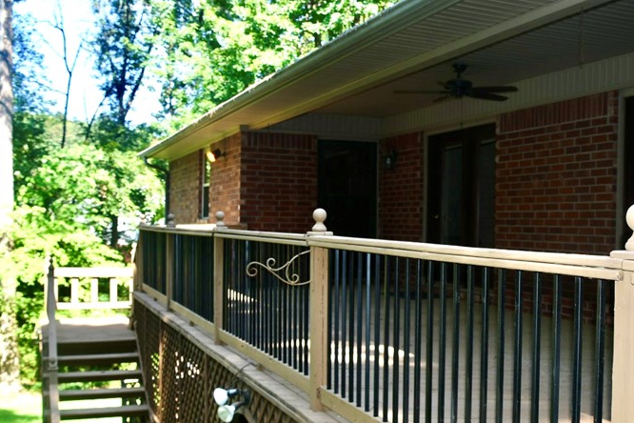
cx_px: 391
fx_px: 775
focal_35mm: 44
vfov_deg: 30.4
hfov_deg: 44.2
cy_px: 254
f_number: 3.5
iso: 110
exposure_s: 1/250
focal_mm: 18
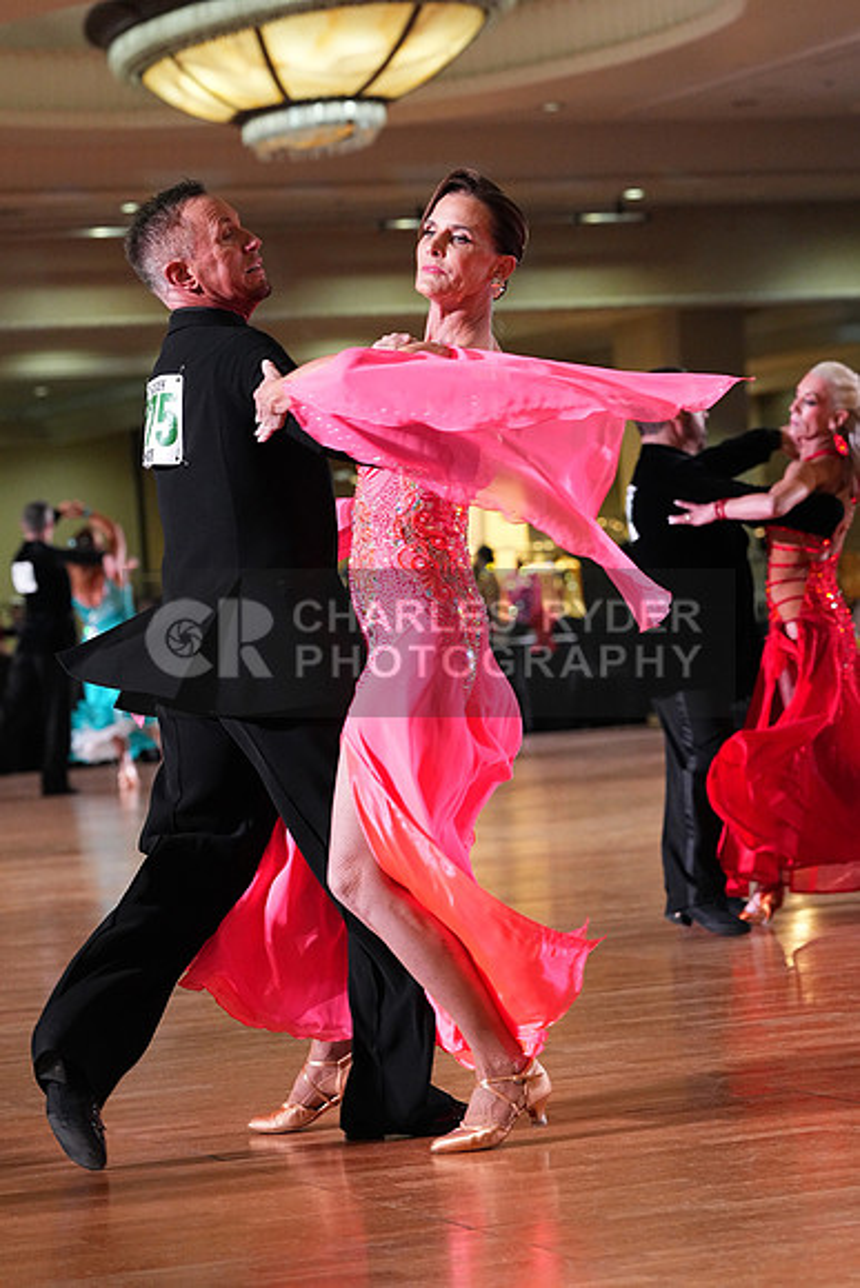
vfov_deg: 17.5
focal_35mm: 117
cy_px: 644
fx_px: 4190
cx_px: 430
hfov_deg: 11.7
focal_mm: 117
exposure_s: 1/400
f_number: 5
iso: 6400
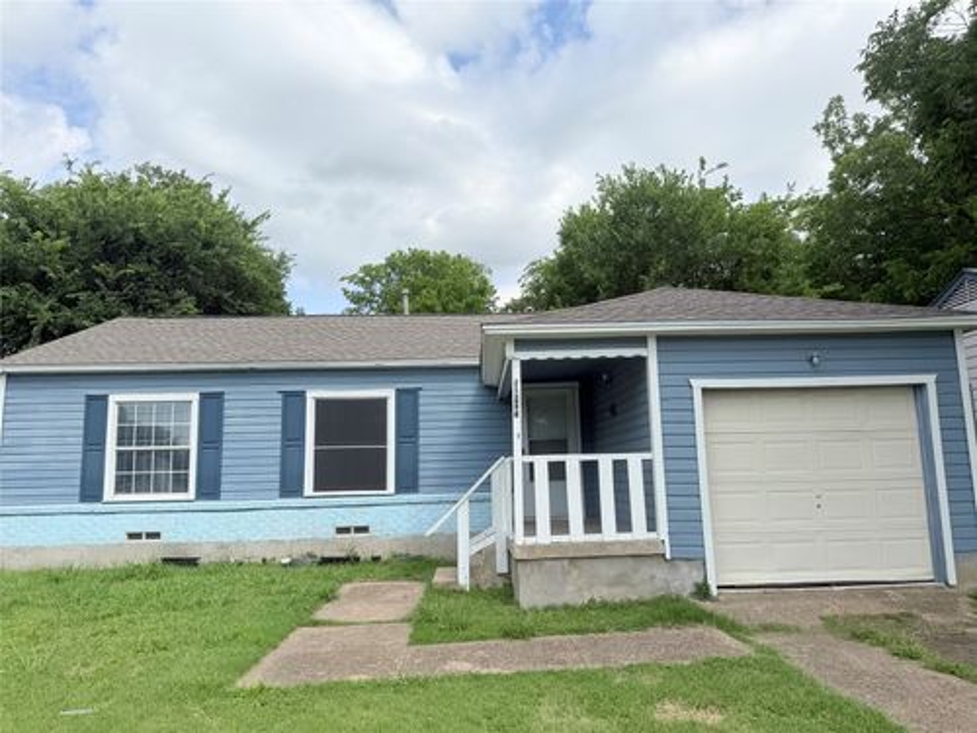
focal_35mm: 24
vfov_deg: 56.8
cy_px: 366
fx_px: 677
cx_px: 488
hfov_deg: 71.6
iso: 80
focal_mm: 6.76
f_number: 1.78
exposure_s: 1/6173
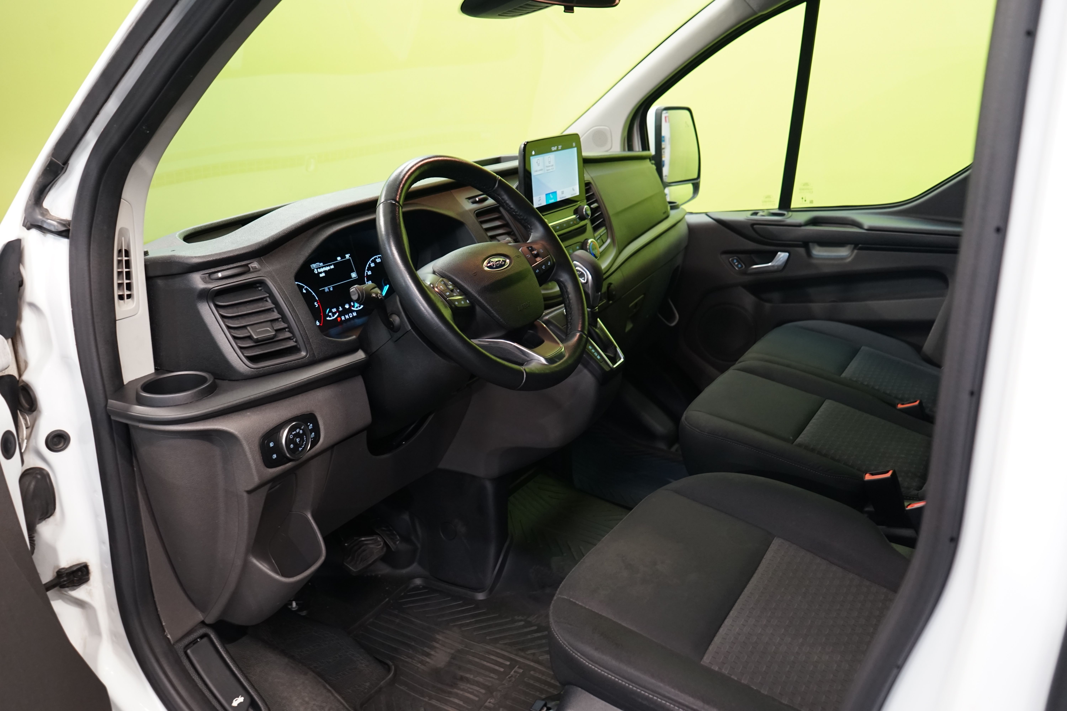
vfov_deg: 46.4
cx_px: 534
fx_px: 830
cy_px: 356
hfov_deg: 65.5
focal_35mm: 28
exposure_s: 1/25
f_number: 5.6
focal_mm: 28
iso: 1250
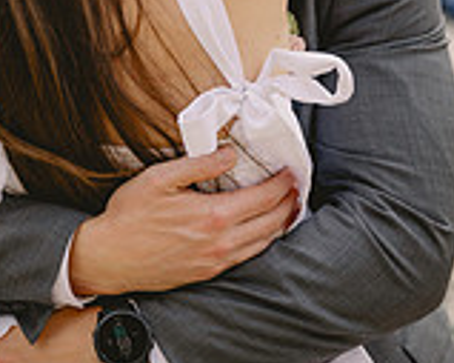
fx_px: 2498
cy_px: -14
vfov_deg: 8.3
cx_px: 114
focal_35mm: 186
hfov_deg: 10.4
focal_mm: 70
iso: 200
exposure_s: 1/1600
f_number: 2.8
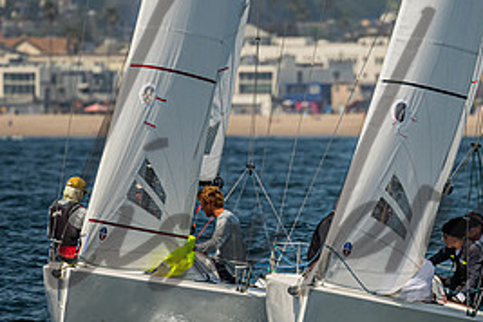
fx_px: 15562
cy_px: 173
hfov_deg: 1.8
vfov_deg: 1.2
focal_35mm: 1160
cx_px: 380
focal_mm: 400
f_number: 5.6
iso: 360
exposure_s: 1/4000
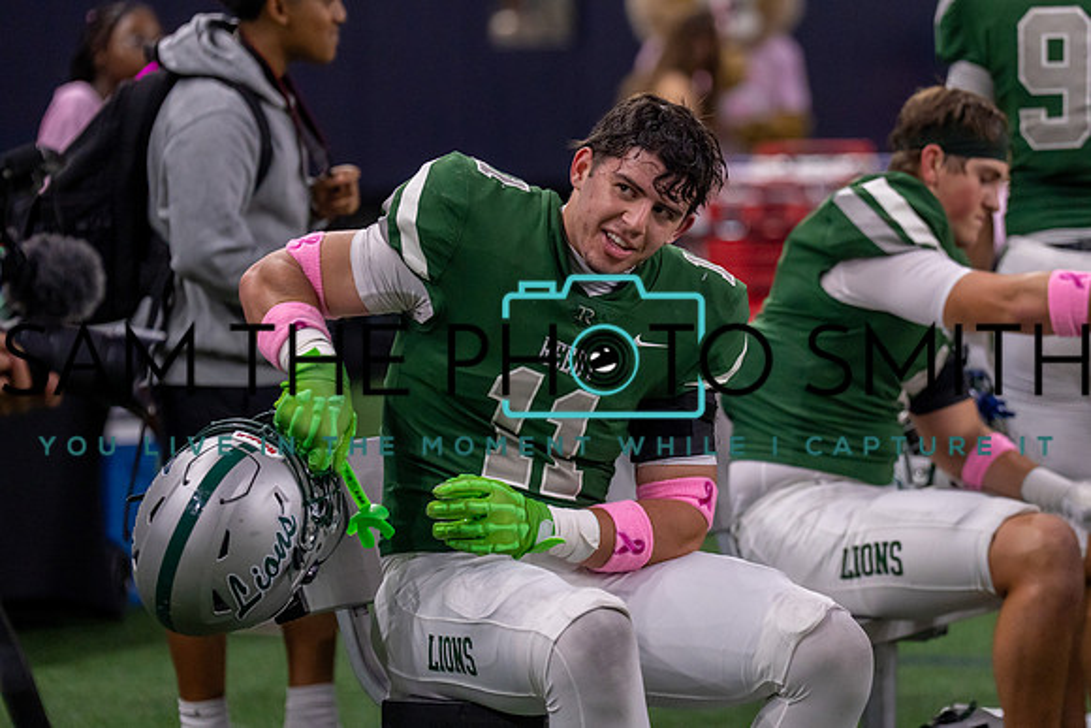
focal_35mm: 239
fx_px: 7258
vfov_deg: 5.7
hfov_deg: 8.6
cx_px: 614
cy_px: 309
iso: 2000
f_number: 2.8
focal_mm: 165
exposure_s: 1/1000
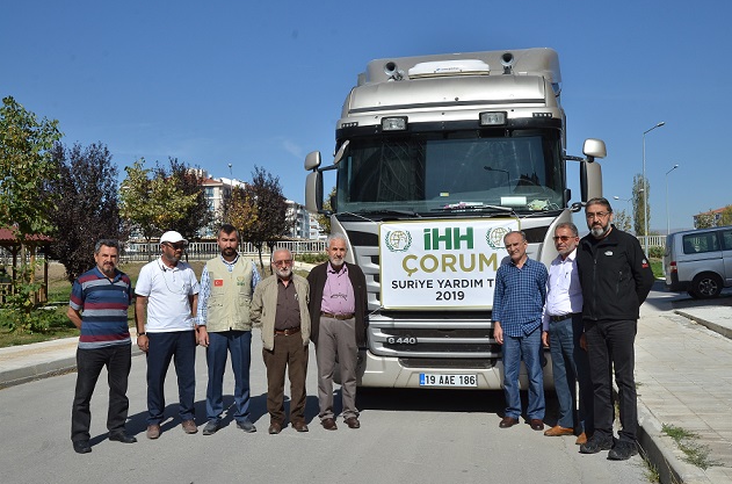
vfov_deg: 38.7
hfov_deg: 55.9
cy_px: 239
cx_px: 368
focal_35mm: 34
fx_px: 689
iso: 320
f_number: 13
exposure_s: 1/640
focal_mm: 22
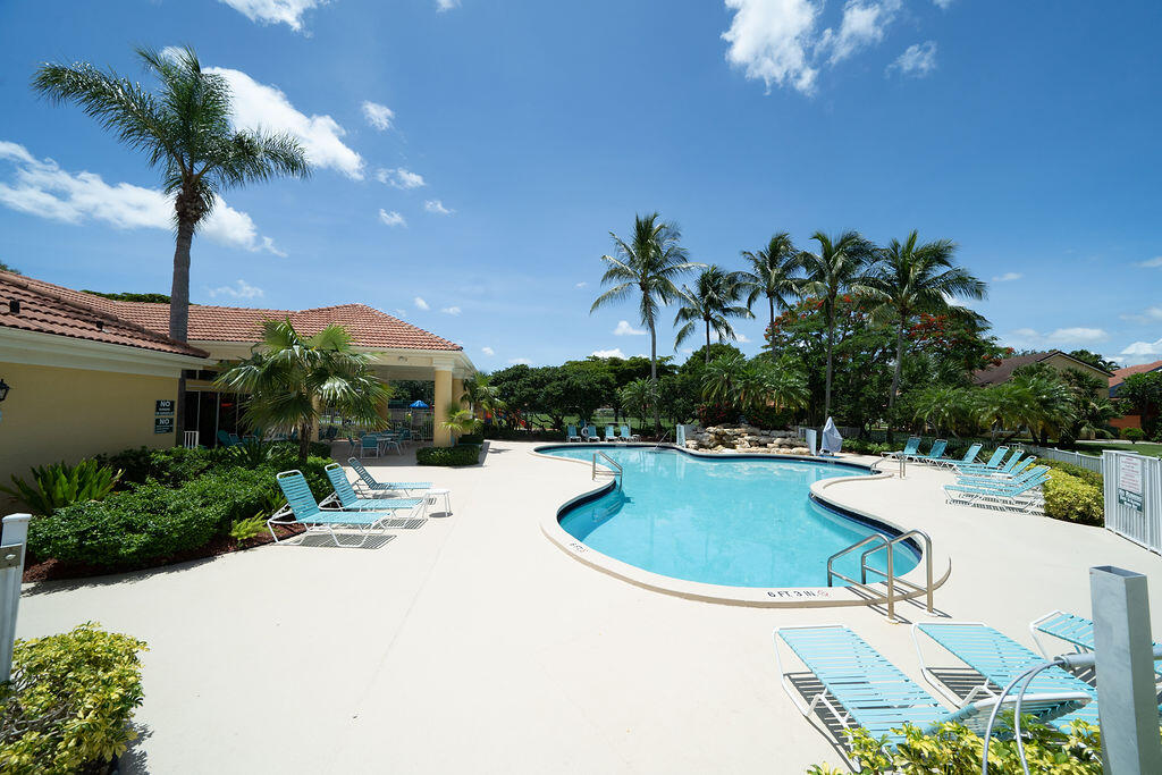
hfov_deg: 112.6
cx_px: 581
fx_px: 387
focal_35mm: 12
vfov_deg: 90.0
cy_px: 388
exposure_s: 1/1600
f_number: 9
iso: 640
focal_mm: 12
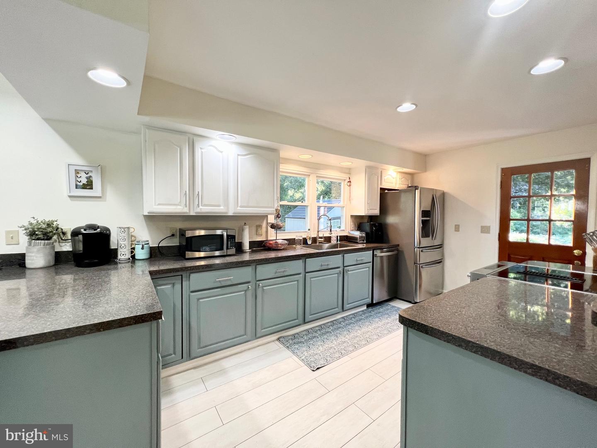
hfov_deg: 106.2
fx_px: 224
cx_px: 298
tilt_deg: -1.9
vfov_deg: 89.9
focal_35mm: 13
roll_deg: -0.3
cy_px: 224
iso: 160
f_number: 1.8
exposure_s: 1/60
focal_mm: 1.57
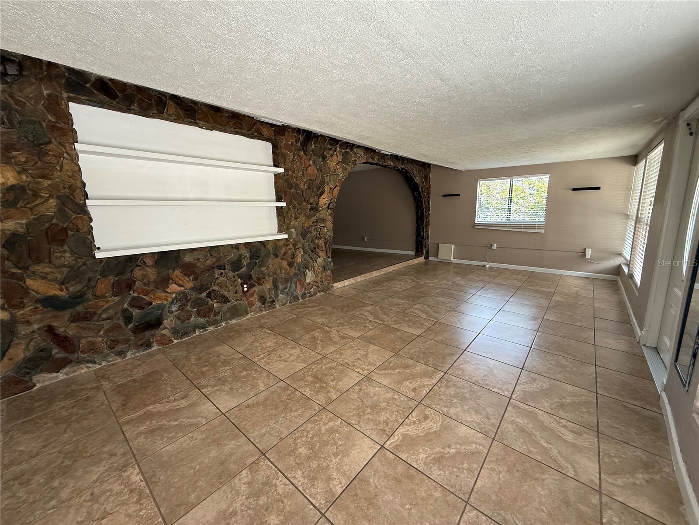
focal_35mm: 14
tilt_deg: -9.3
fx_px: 283
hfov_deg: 102.1
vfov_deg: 85.7
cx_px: 350
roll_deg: +1.1
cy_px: 262
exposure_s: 1/99
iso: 160
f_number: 2.2
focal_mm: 2.22
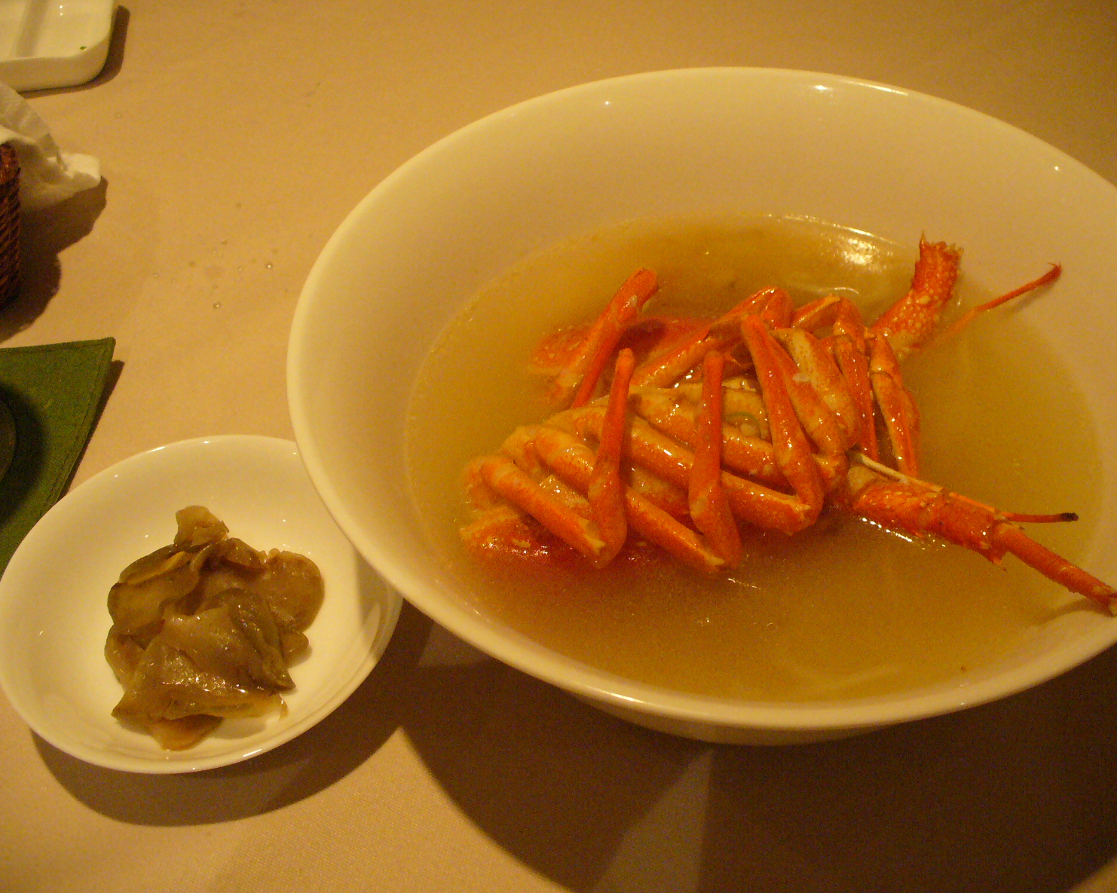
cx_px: 571
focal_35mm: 39
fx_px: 1289
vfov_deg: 38.2
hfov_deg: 46.8
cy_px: 445
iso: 400
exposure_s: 1/50
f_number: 2.8
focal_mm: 6.1
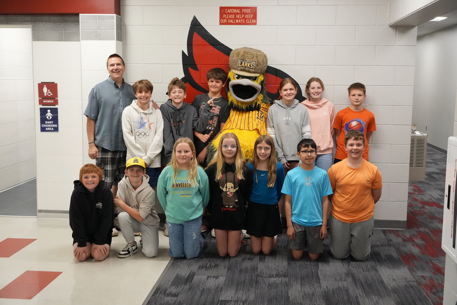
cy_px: 152
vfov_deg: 29.0
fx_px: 590
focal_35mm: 46
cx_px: 228
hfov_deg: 42.3
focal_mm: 31
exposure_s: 1/250
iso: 4000
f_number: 4.5
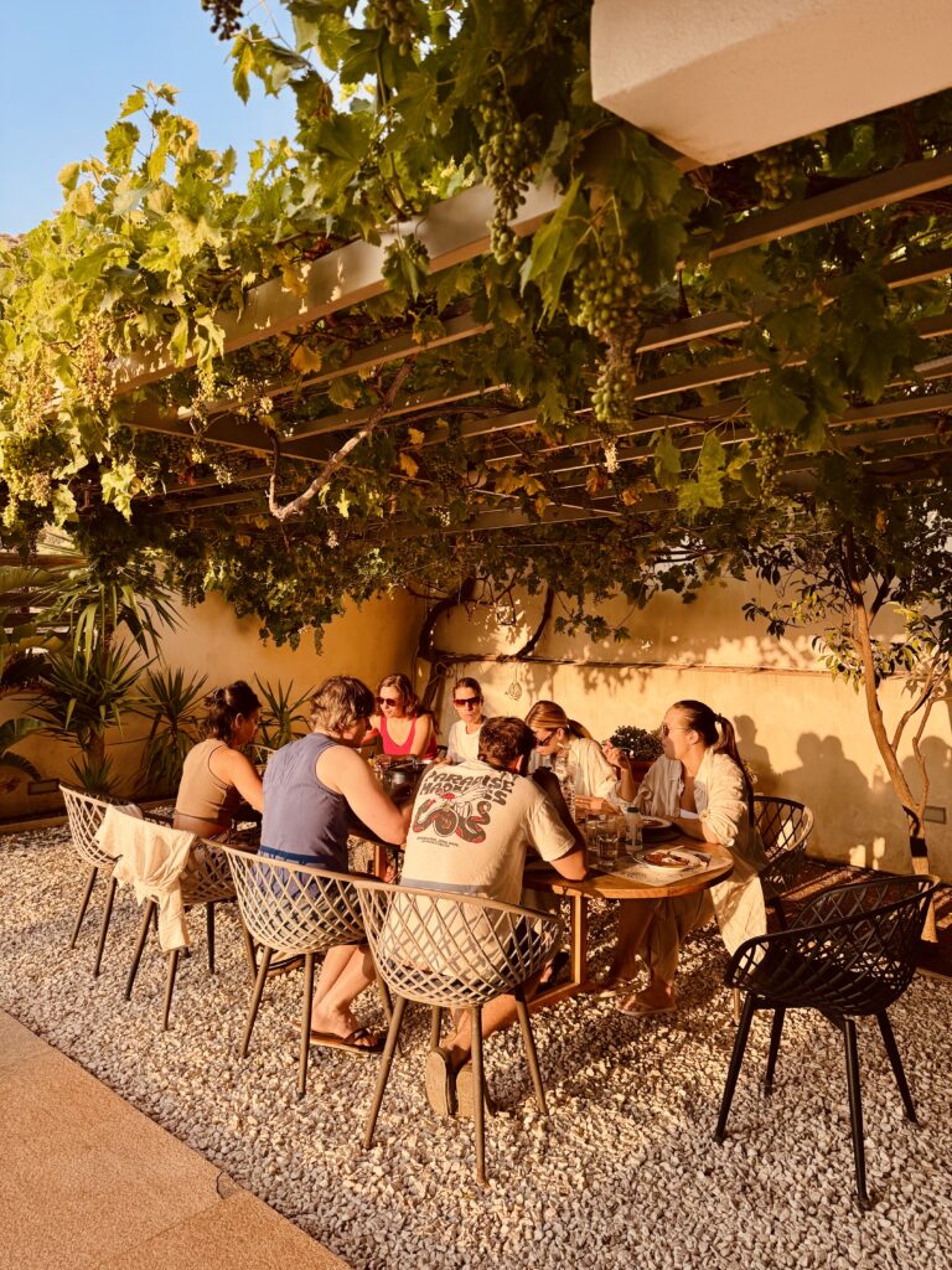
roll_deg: -0.3
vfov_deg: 71.6
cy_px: 635
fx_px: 880
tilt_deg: +0.6
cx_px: 476
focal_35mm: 24
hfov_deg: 56.8
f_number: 1.78
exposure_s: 1/853
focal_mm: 6.76
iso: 80
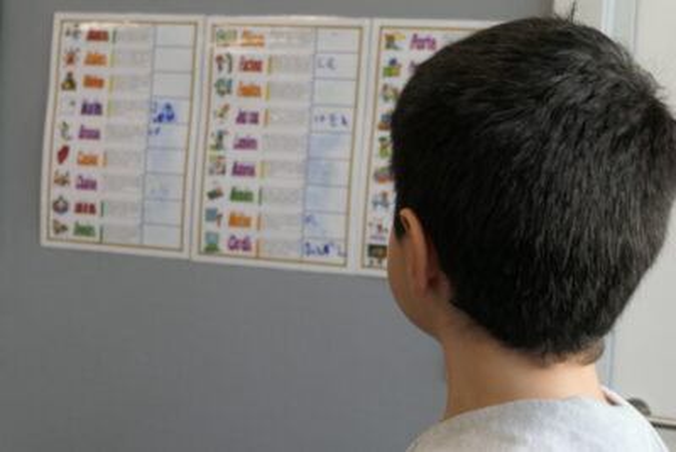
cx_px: 338
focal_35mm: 64
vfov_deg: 21.3
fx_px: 1202
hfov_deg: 31.4
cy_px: 226
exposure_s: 1/125
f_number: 3.8
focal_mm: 23.4
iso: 500
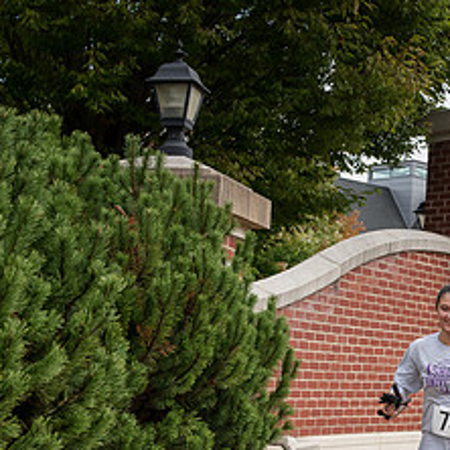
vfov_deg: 21.5
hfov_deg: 20.9
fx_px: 1177
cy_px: 327
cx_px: 452
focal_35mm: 80
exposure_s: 1/400
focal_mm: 36
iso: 400
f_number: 5.6
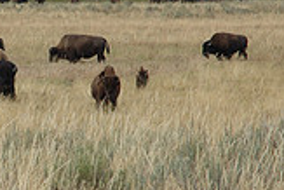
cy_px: 73
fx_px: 2945
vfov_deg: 3.7
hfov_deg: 5.5
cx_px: -9
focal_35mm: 373
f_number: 7.1
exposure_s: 1/200
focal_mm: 70
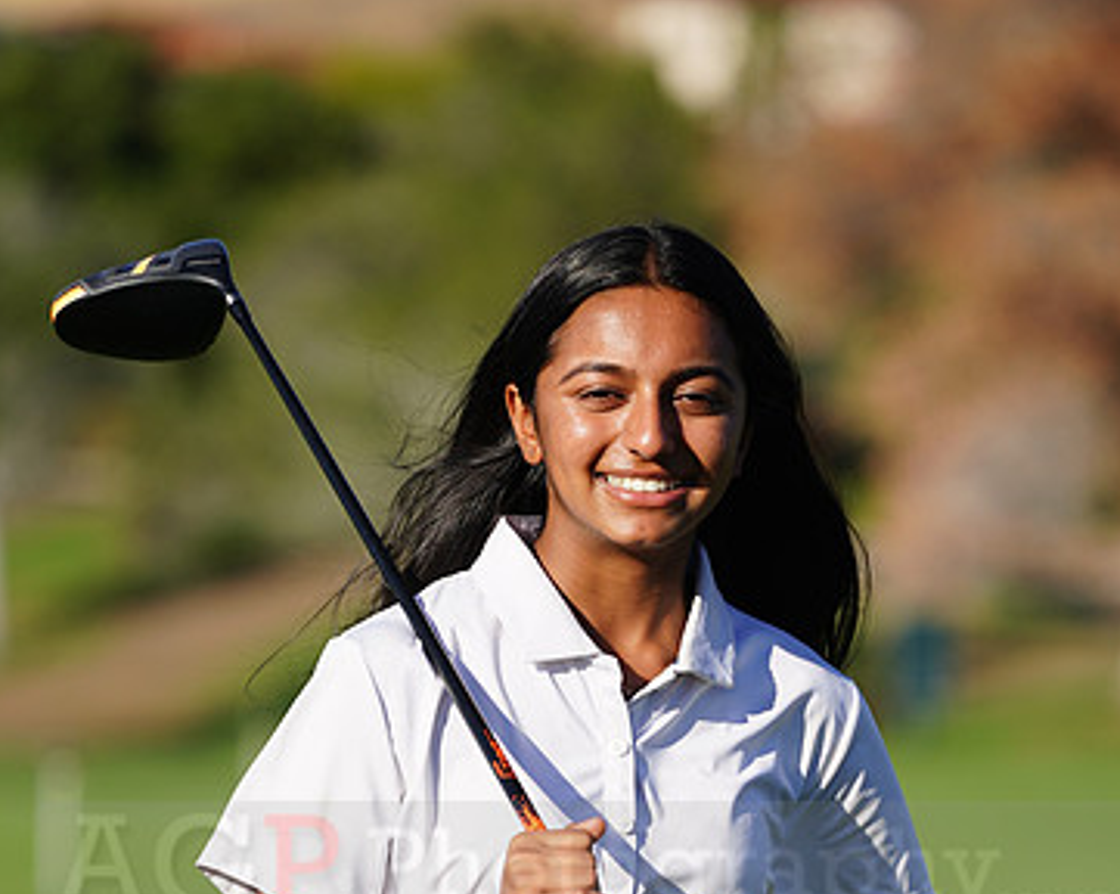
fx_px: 12351
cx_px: 591
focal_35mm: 373
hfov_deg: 5.2
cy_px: 844
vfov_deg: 4.1
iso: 100
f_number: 5.6
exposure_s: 1/500
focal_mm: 247
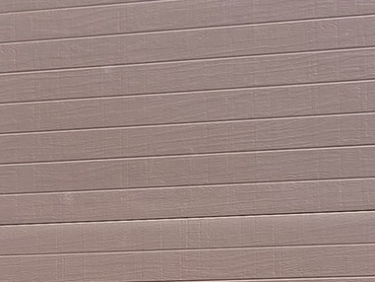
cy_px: 300
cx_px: 79
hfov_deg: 14.1
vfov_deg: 10.6
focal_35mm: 139
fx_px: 1506
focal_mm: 5.4
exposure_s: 1/2071
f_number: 1.8
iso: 80
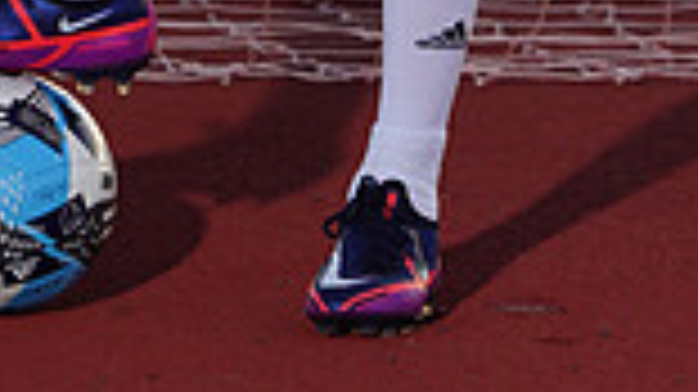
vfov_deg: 1.3
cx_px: 322
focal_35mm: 946
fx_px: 17500
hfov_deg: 2.3
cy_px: -626
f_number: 5.6
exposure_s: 1/250
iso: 200
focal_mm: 241
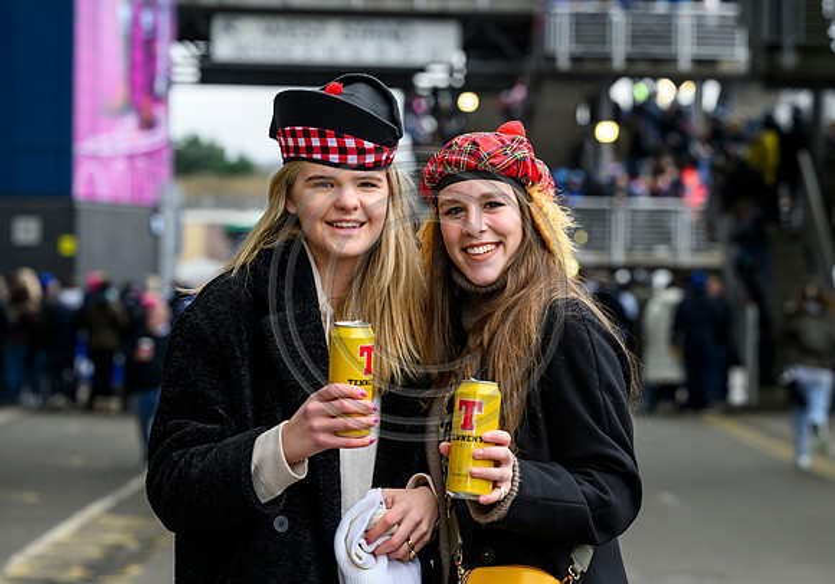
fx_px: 2740
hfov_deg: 17.3
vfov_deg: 12.2
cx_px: 457
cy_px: 271
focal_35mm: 116
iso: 1600
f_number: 4.5
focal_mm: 105
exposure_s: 1/640
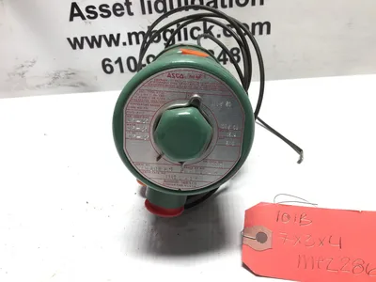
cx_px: 188
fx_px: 337
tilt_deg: -29.5
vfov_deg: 45.4
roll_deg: +4.2
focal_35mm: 31
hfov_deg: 58.4
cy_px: 141
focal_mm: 3.3
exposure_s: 1/120
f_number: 2.4
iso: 32
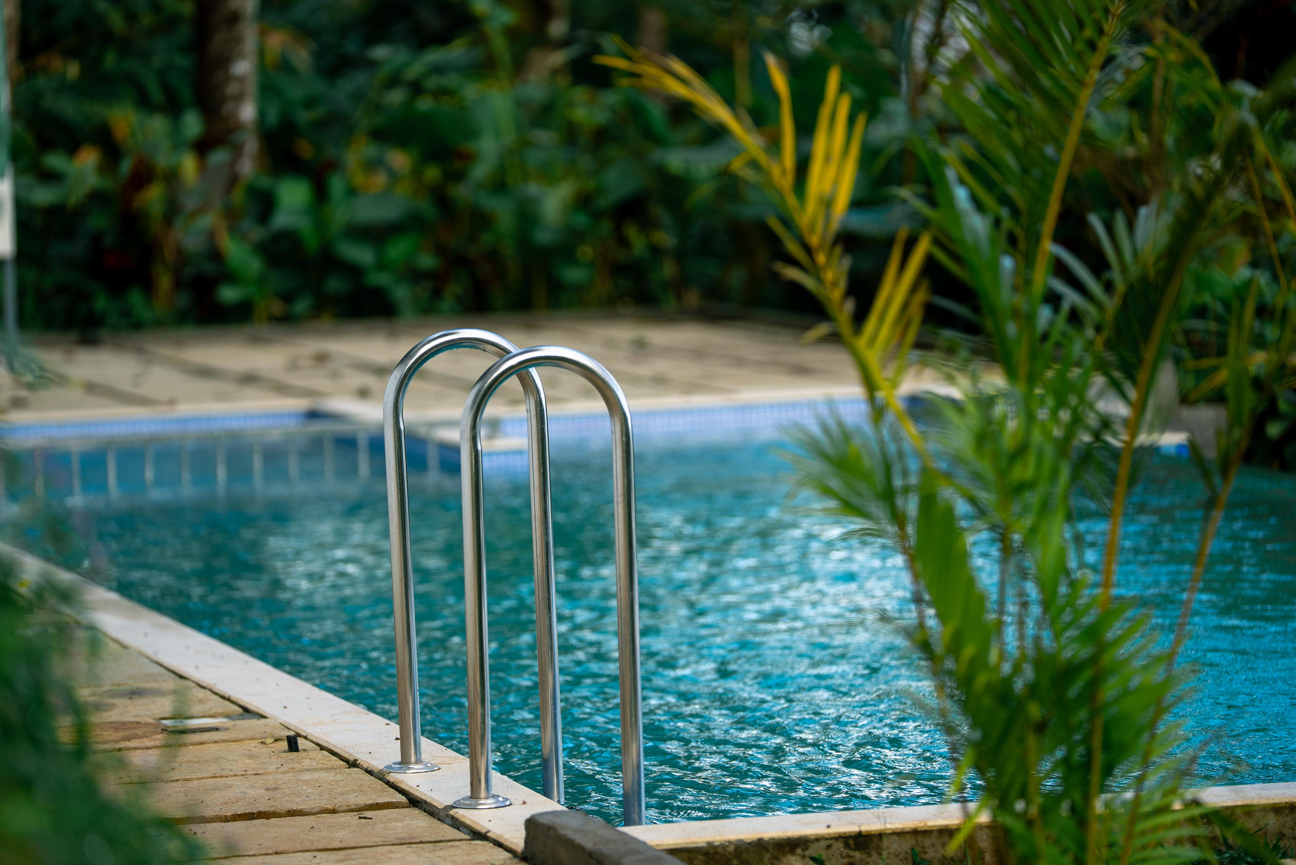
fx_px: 5583
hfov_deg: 13.2
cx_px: 648
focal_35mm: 155
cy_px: 432
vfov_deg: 8.9
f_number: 2.8
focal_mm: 155
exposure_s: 1/160
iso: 64
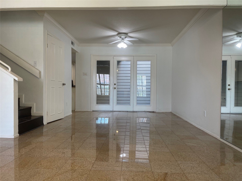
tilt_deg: -0.5
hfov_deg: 69.4
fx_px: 175
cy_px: 90
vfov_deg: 54.9
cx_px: 121
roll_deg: -0.3
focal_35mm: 25
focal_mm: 5.1
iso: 100
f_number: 1.6
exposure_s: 1/120
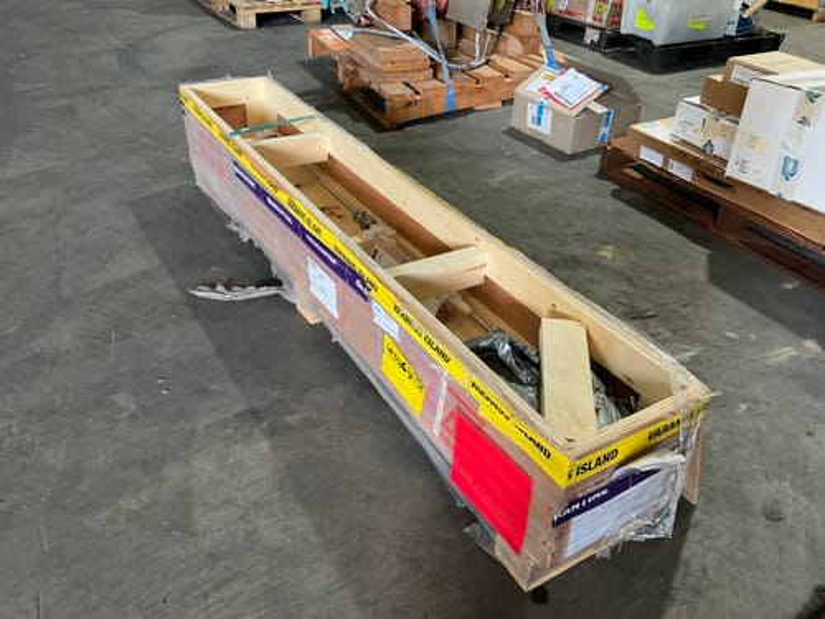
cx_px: 412
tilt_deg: -34.2
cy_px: 310
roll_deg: -2.3
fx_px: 667
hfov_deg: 63.4
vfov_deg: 49.7
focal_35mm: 28
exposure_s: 1/50
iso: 64
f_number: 1.8
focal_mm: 3
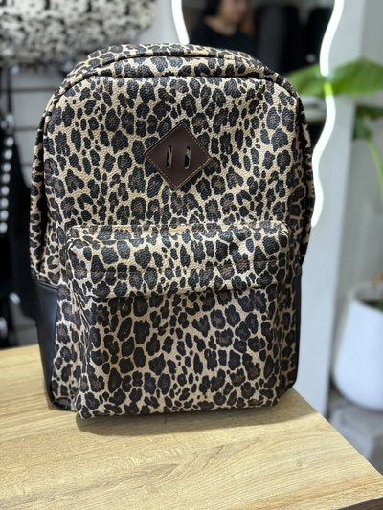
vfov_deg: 39.6
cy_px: 255
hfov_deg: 30.3
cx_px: 192
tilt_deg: -20.4
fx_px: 708
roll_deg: +0.0
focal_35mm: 48
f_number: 1.78
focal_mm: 6.76
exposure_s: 1/50
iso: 100
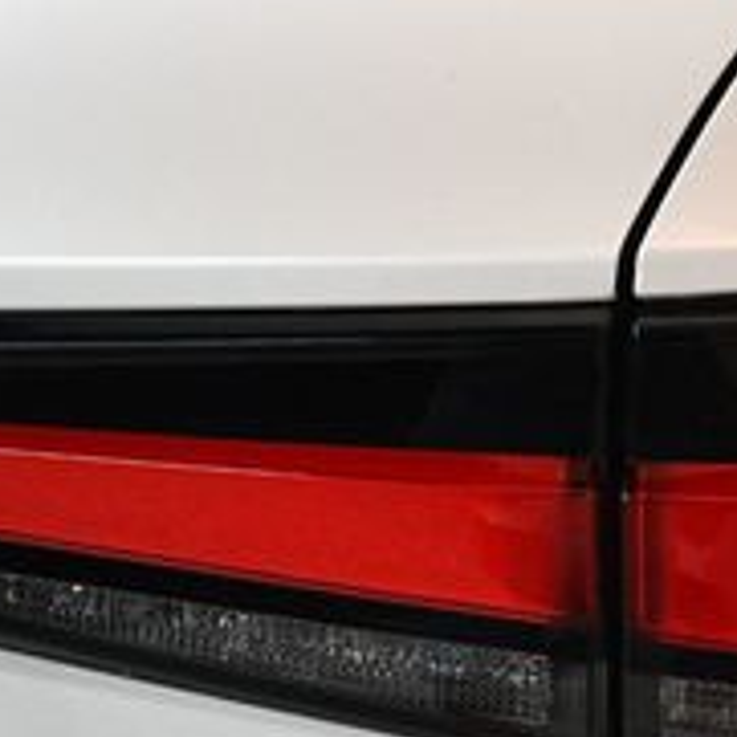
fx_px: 3252
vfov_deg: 12.9
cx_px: 586
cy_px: 566
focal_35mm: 135
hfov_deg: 12.9
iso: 1800
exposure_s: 1/125
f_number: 4
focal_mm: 30
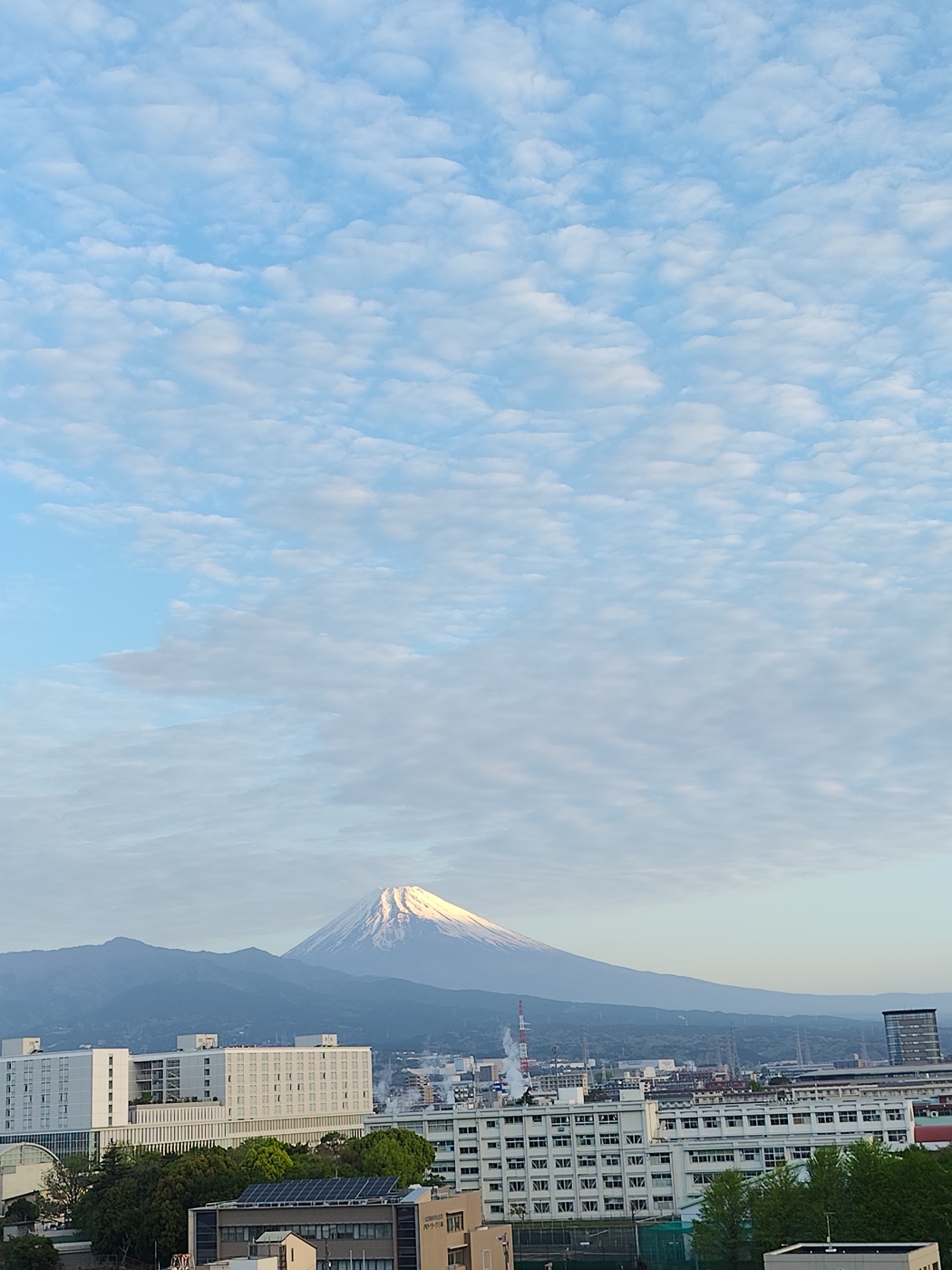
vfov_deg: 39.7
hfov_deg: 30.3
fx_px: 1760
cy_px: 635
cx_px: 476
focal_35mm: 48
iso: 50
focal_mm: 5.24
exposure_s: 1/125
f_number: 1.7
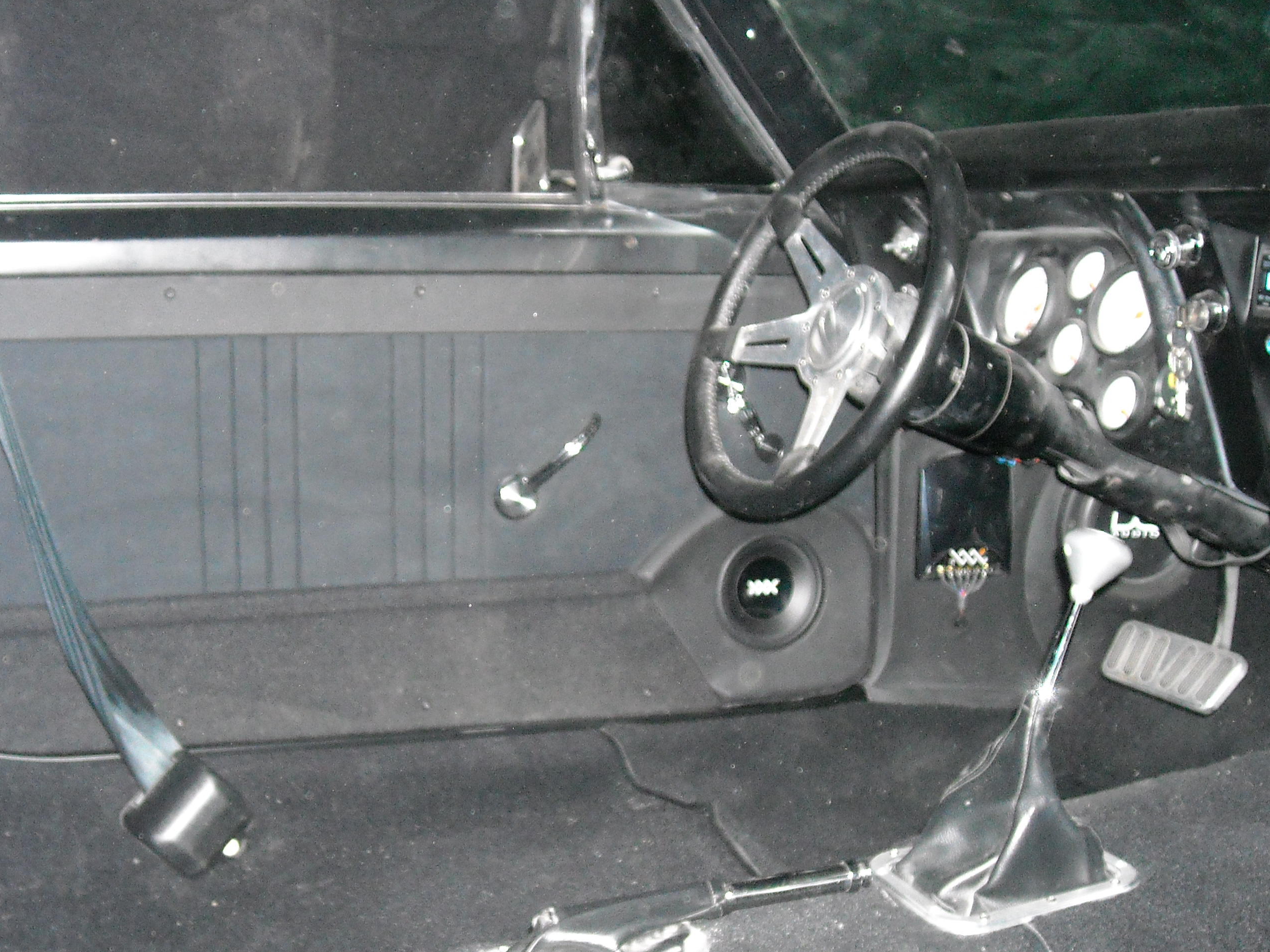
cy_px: 587
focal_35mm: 45
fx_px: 1651
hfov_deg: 42.0
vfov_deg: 32.1
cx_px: 551
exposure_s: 1/60
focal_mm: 5.7
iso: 541
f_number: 2.8
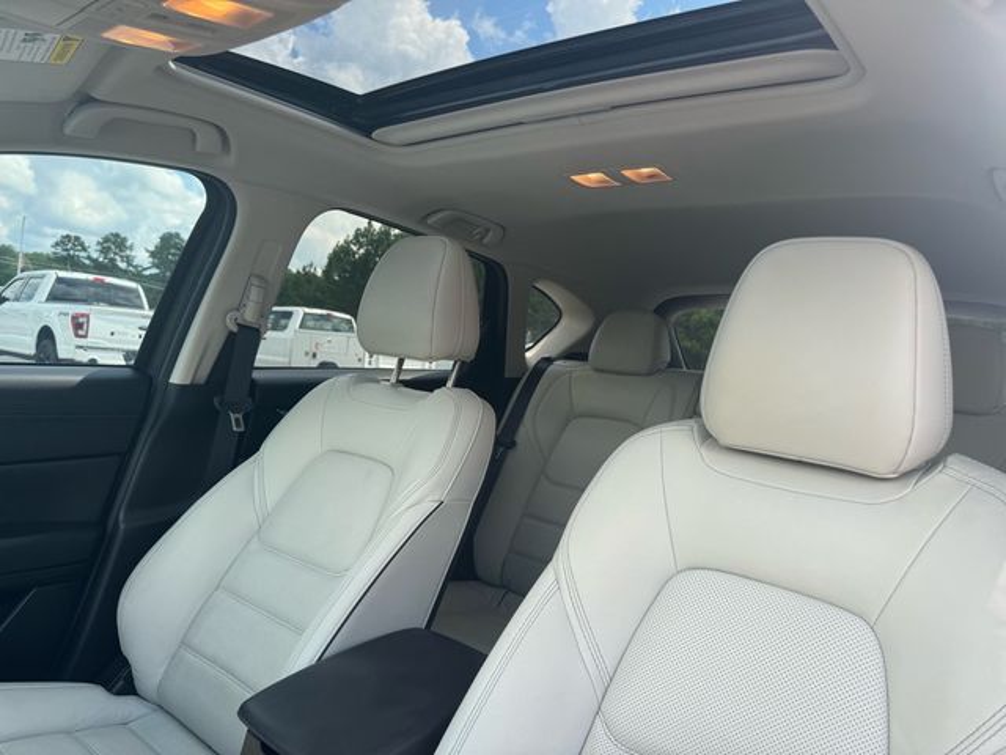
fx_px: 697
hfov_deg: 71.6
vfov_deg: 56.8
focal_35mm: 24
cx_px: 503
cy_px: 378
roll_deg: -8.4
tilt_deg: -4.2
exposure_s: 1/671
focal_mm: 6.76
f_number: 1.78
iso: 80
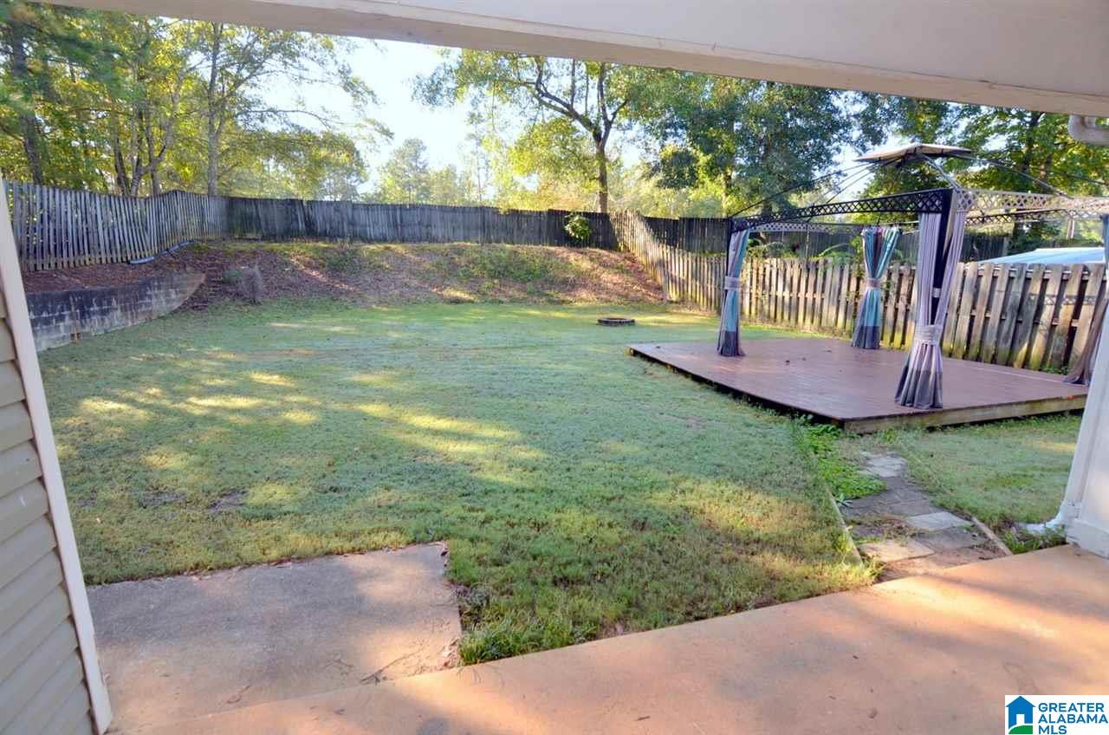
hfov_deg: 95.1
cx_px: 554
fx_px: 507
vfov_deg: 71.8
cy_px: 368
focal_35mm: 16
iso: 220
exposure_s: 1/125
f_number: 5.6
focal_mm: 11
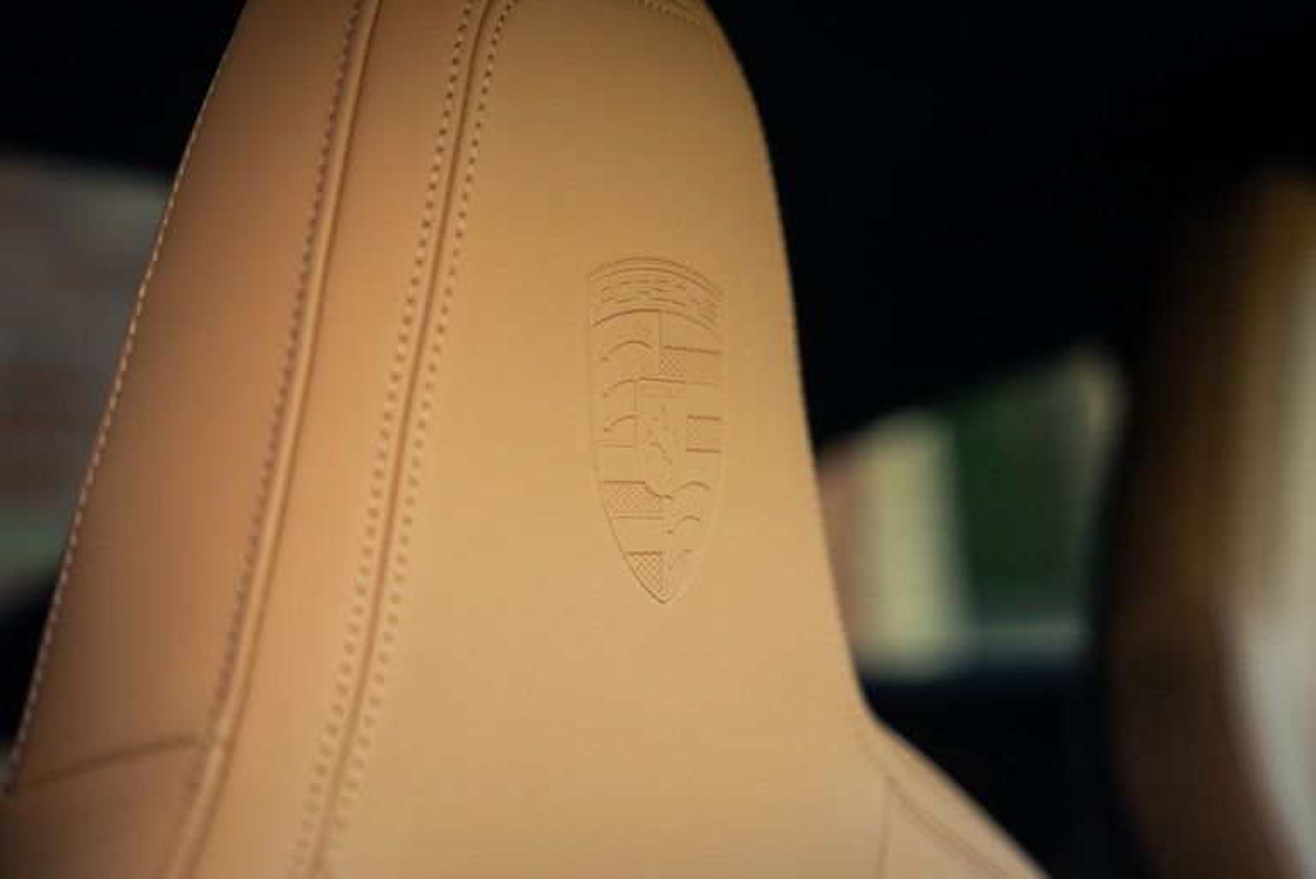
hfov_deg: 26.9
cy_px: 440
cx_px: 658
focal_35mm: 75
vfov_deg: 18.1
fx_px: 2754
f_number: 2.8
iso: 1250
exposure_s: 1/250
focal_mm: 70
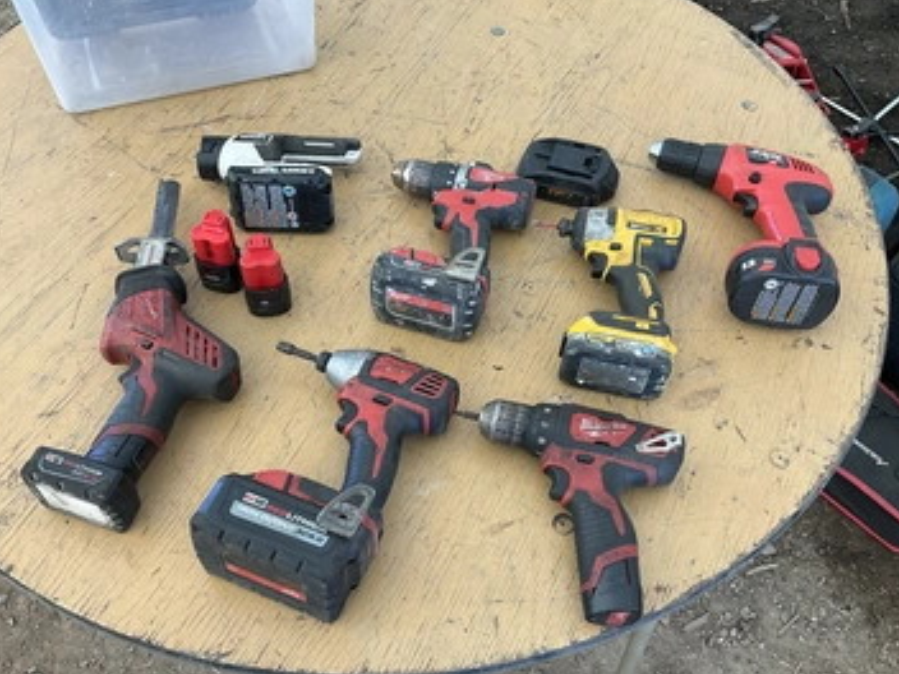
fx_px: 857
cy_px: 347
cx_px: 452
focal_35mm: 33
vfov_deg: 42.9
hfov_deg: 55.4
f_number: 1.8
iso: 32
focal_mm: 3
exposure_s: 1/122
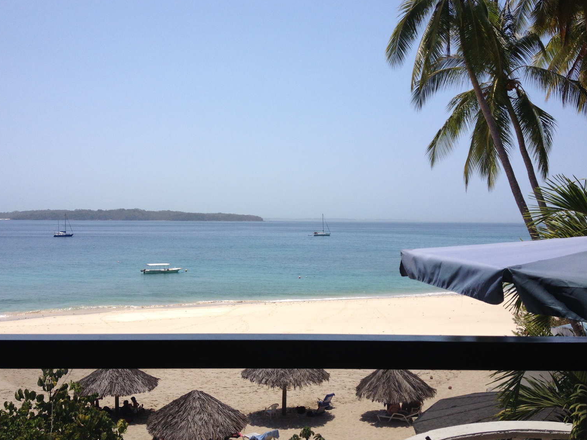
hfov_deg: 50.1
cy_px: 214
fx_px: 627
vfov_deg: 38.7
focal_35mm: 37
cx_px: 280
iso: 50
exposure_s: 1/2907
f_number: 2.4
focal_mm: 4.28
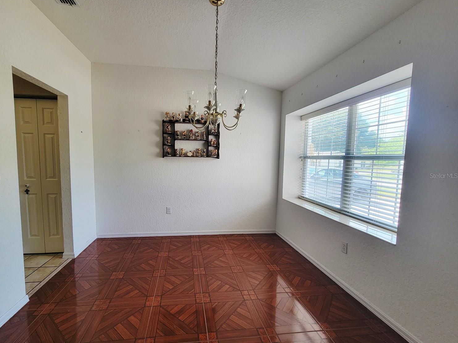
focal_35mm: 14
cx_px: 212
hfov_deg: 101.9
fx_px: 185
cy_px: 176
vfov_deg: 85.6
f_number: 2.2
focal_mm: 2.2
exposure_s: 1/120
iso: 80
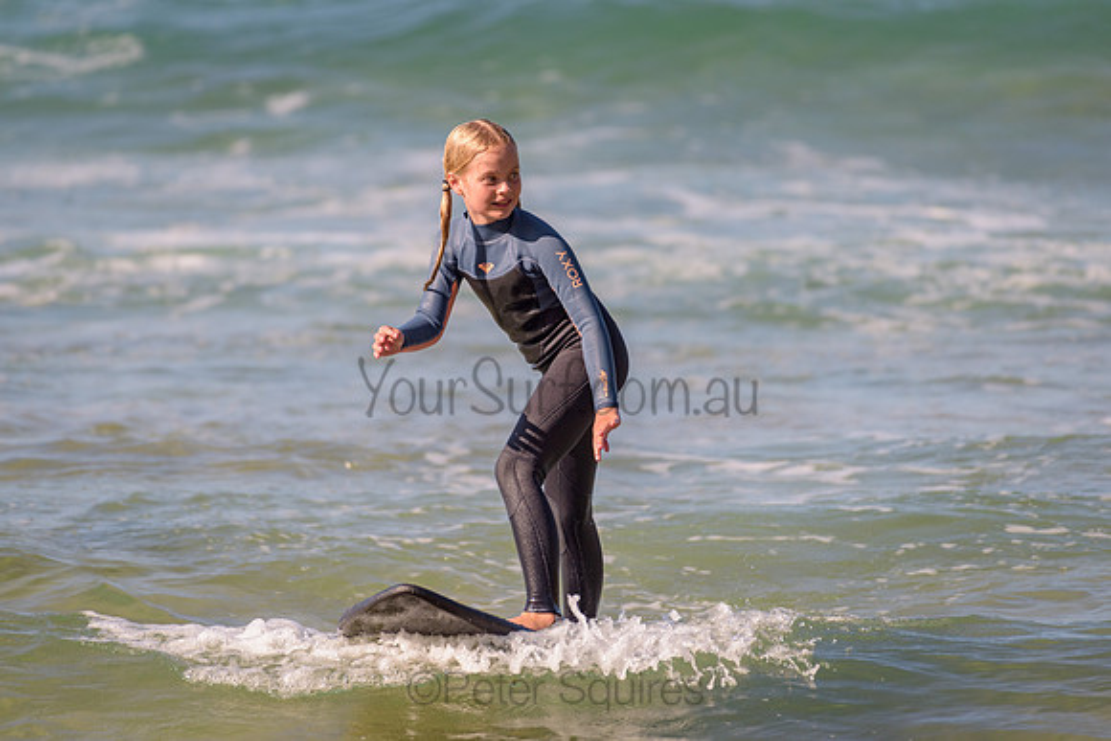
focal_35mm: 532
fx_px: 16421
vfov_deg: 2.6
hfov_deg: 3.9
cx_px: 526
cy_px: 347
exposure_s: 1/2000
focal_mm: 500
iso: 320
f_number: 5.6
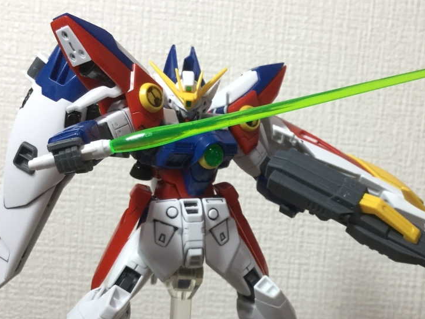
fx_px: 626
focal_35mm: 51
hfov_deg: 37.2
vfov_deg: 28.1
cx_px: 276
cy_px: 246
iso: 40
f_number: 2.4
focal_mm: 3.3
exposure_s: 1/30
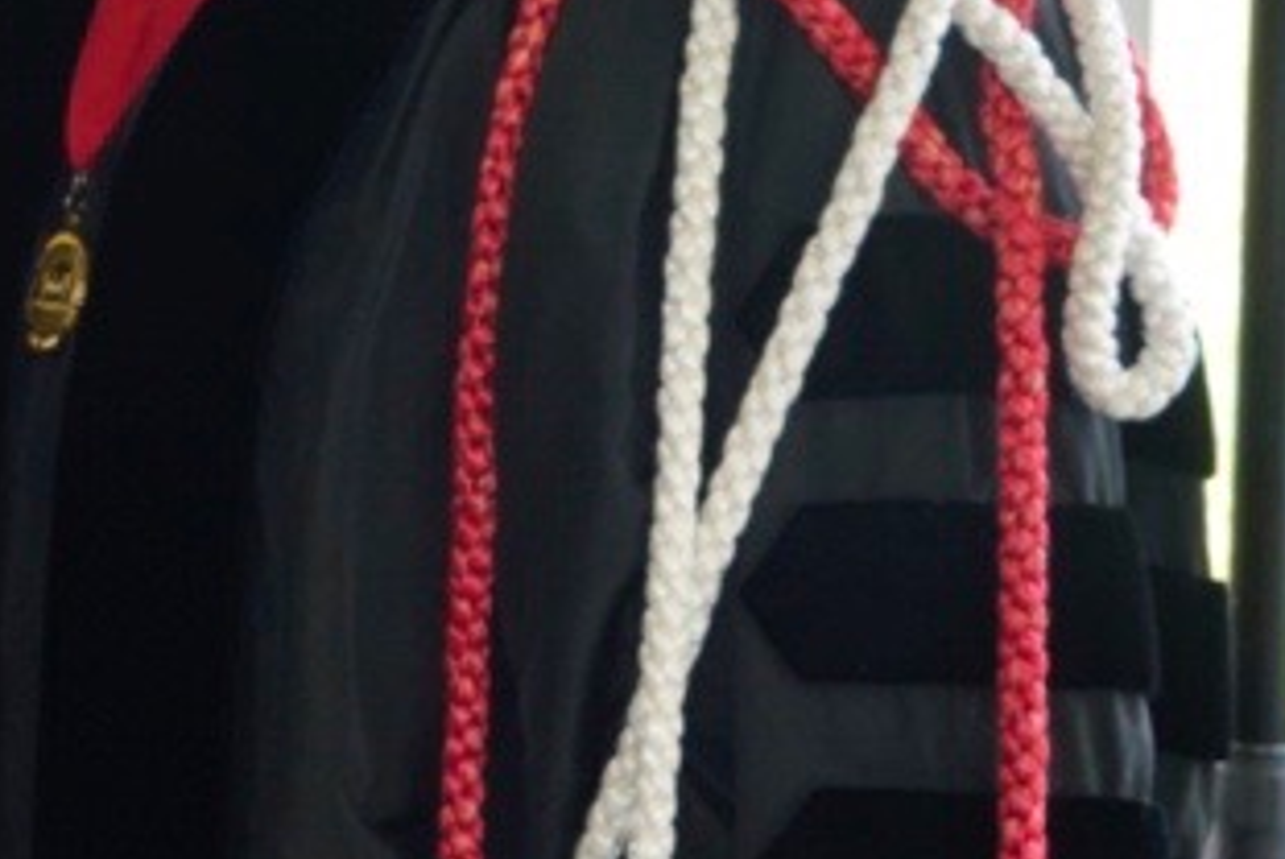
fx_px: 7610
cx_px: -1145
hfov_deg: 9.2
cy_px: -244
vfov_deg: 6.4
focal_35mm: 213
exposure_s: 1/60
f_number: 8
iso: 500
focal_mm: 41
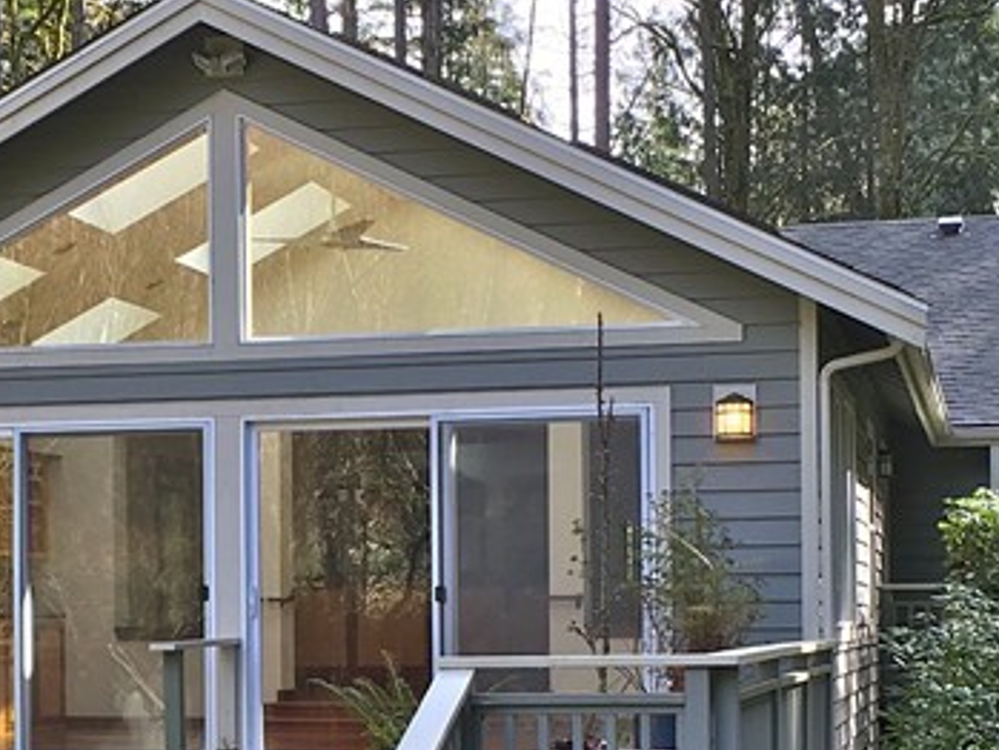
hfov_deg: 23.0
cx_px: 375
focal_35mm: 85
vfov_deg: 17.2
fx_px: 2454
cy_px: 595
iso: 25
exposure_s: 1/219
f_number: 2.2
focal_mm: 4.15
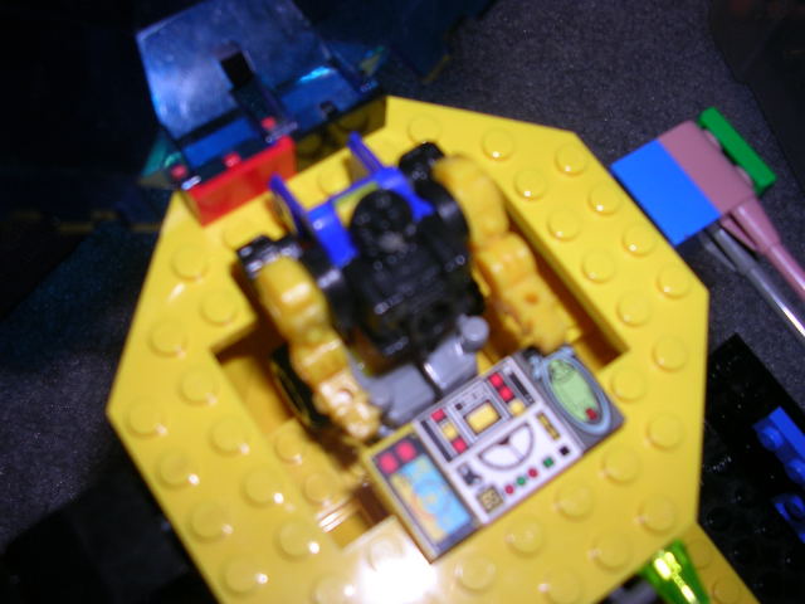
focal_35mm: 38
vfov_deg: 37.7
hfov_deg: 49.0
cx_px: 402
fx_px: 884
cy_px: 302
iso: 50
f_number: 2.8
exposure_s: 1/60.1
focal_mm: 5.8
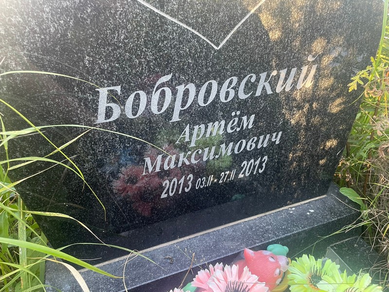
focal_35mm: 26
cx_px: 194
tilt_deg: -28.2
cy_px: 146
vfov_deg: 53.1
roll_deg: +1.2
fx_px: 292
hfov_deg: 67.3
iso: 125
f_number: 1.6
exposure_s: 1/91
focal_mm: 4.2
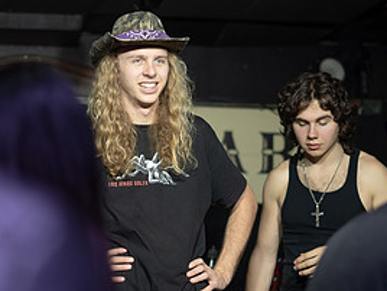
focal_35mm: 110
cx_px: 169
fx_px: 1230
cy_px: 138
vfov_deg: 13.5
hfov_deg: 17.9
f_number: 1.8
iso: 160
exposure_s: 1/125
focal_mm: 50
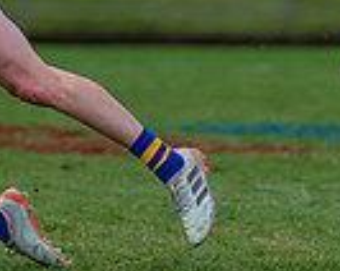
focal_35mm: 1858
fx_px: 18669
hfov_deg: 1.0
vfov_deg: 0.8
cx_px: -429
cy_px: 36
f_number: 5.6
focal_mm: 360
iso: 800
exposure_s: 1/1600
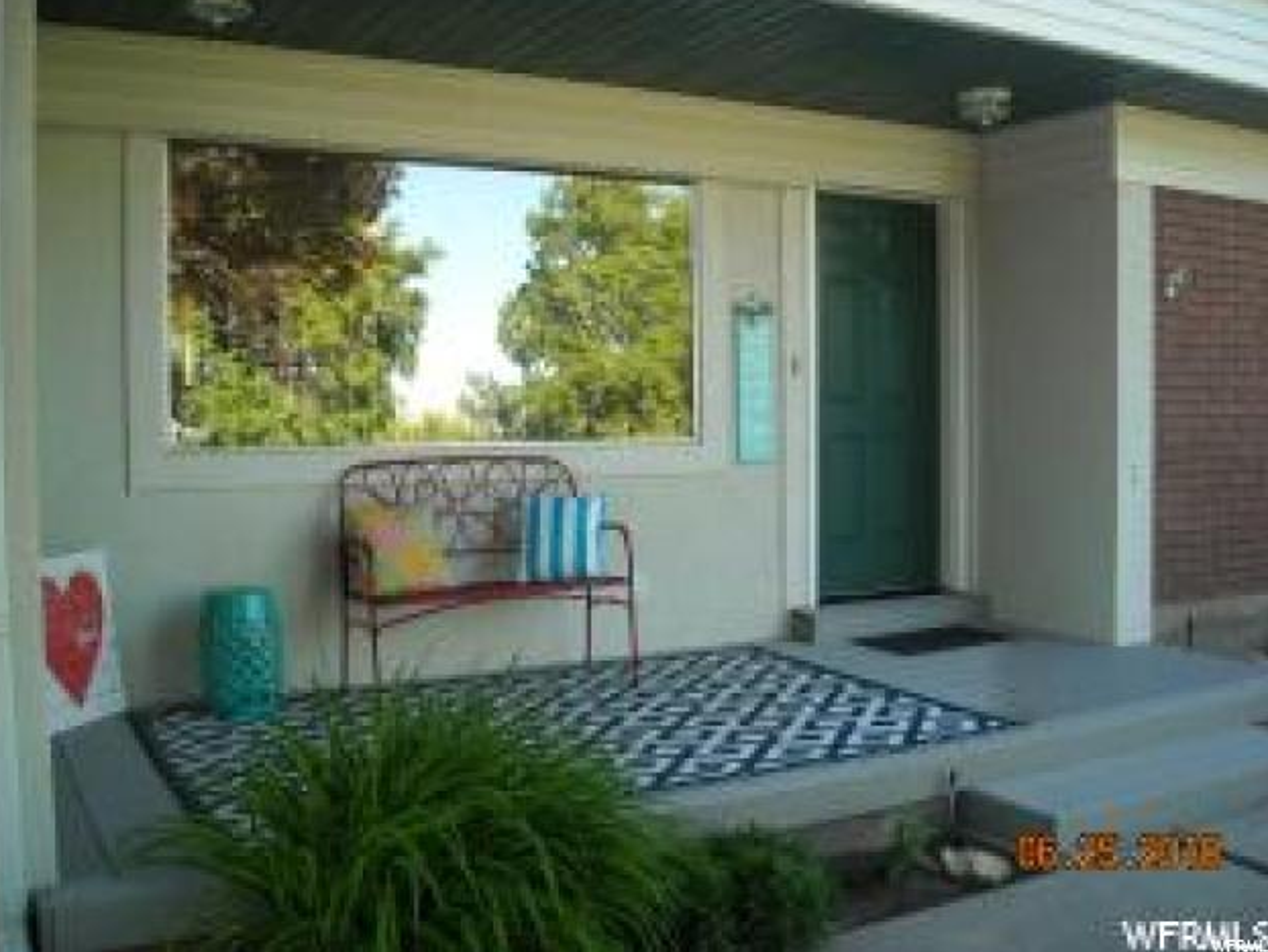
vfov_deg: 39.7
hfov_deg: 51.3
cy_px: 465
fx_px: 1319
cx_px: 624
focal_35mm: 36
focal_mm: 5.7
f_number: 2.8
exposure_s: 1/250
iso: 227
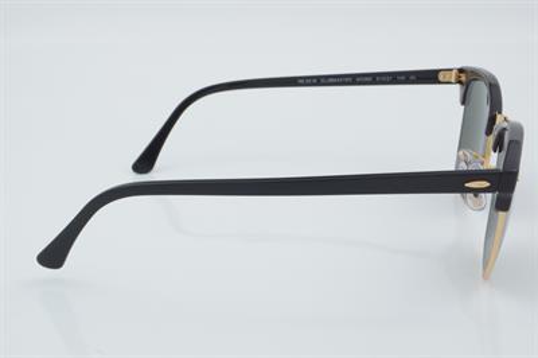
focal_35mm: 75
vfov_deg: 18.2
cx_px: 269
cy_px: 179
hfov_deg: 27.0
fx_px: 1120
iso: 100
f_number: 32
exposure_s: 1/4
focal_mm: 50
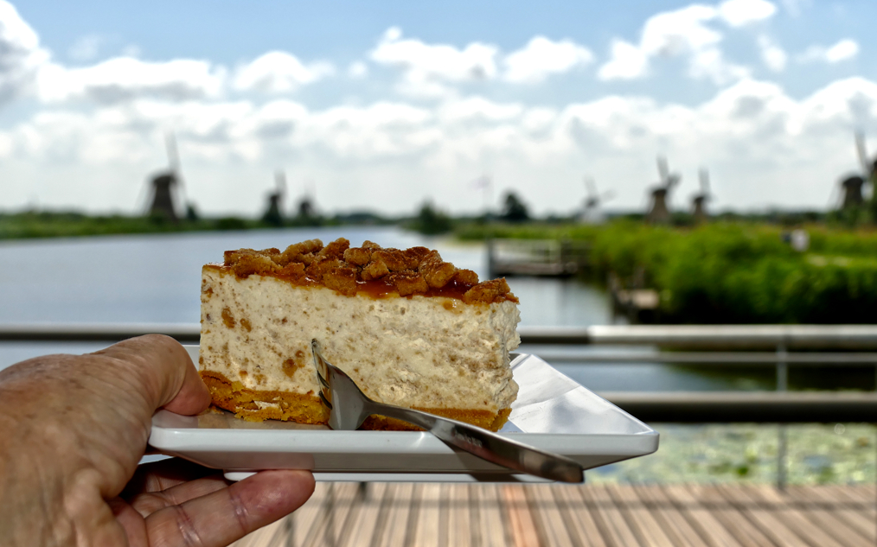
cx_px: 440
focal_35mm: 69
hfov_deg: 29.8
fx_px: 1649
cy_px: 278
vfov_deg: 18.9
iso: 125
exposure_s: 1/1600
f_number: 5
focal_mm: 24.3
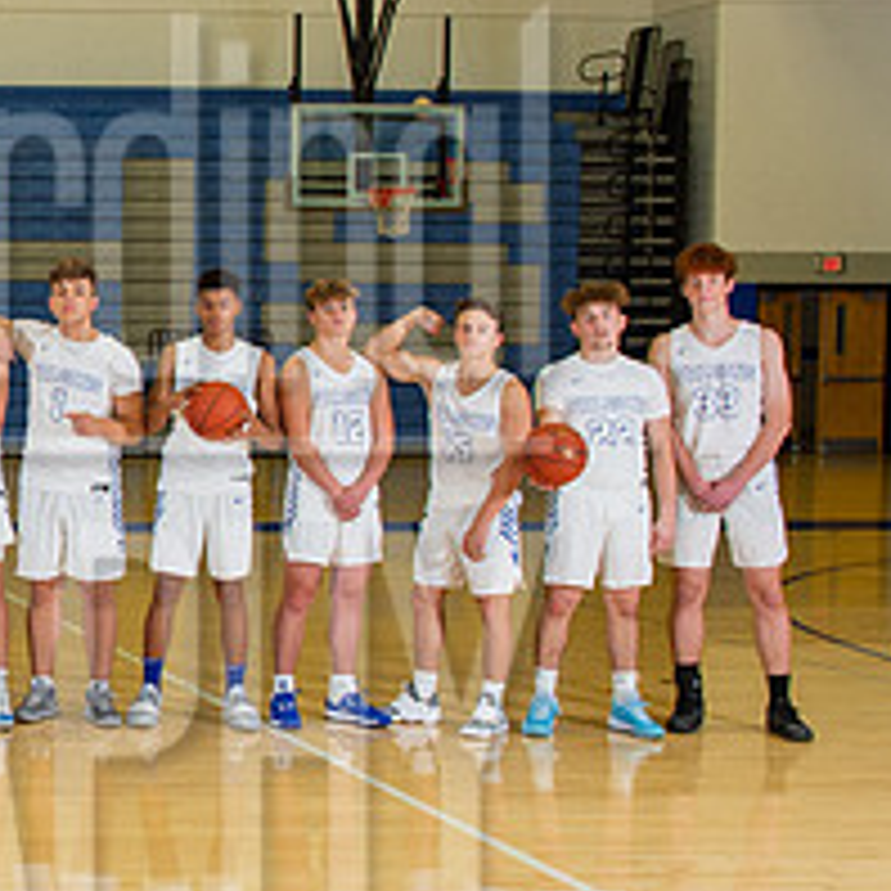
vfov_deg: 21.9
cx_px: -403
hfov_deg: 19.4
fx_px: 2301
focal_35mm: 79
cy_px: 452
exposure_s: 1/160
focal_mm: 27
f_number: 5
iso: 640
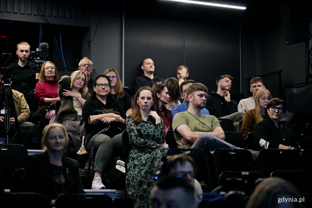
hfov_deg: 19.5
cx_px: 156
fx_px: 910
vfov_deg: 13.0
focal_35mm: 105
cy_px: 104
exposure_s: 1/200
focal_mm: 105
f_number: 4
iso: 8000
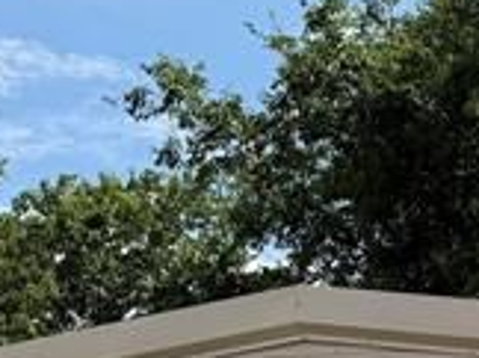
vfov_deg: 9.1
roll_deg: -0.7
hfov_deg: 10.8
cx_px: 1209
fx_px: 2100
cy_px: 716
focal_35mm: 152
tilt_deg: +2.4
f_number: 1.78
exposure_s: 1/6711
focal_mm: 6.76
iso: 80
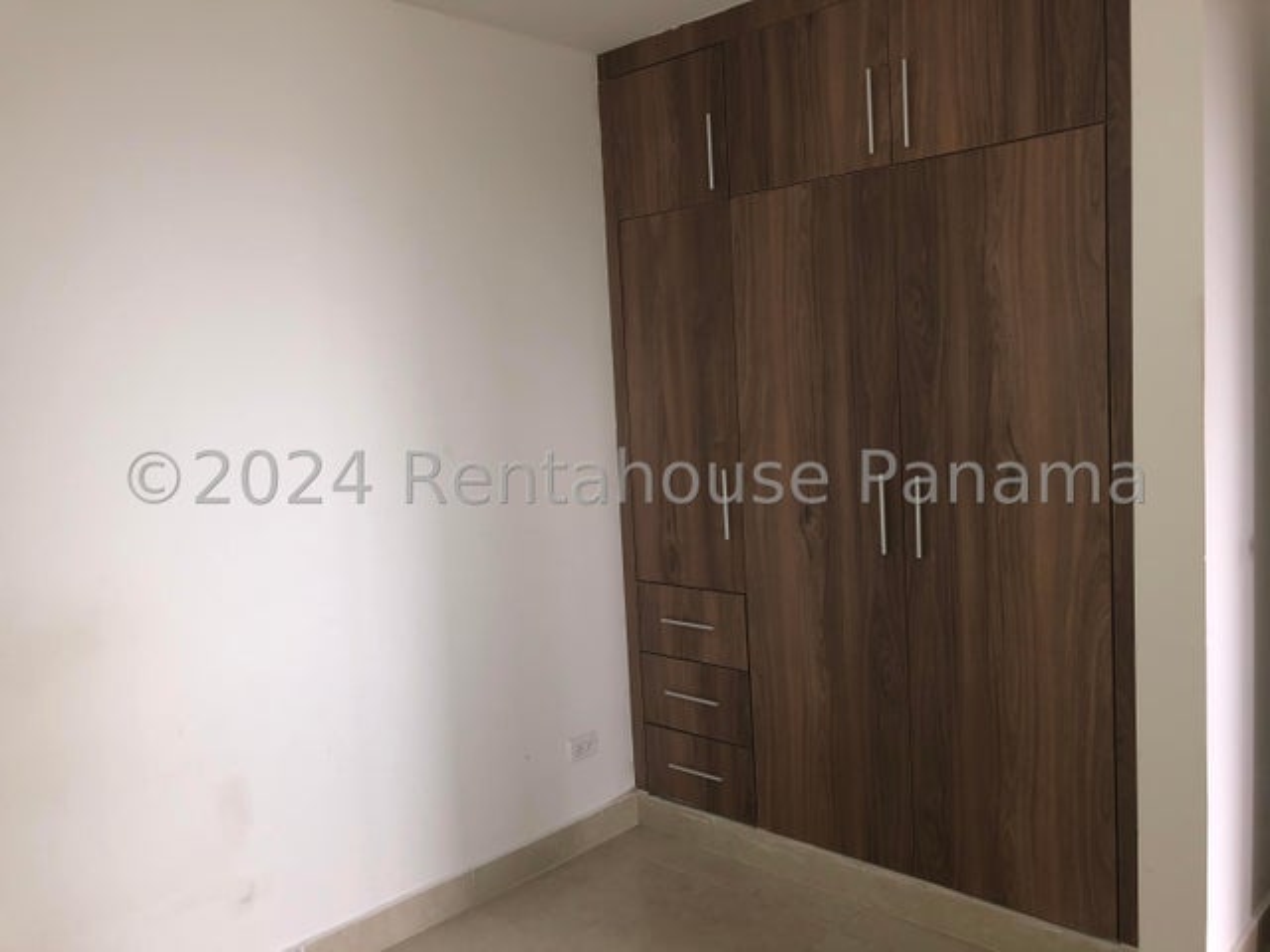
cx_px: 635
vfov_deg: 49.7
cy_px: 476
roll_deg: +2.6
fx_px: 1027
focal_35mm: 28
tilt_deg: -6.2
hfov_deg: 63.4
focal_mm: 3.99
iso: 32
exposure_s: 1/13
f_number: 1.8
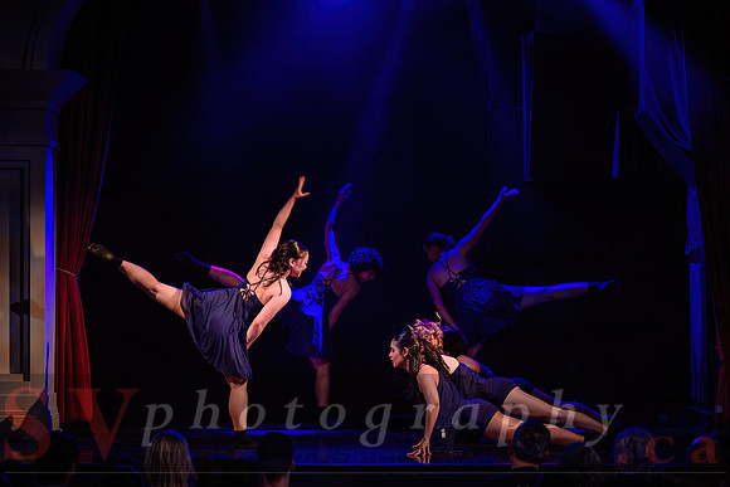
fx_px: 2266
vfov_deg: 12.3
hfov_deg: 18.3
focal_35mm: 112
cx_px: 365
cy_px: 244
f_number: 2.8
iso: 1600
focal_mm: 110
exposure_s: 1/200
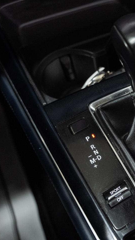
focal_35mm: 46
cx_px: 154
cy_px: 120
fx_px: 293
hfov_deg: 24.1
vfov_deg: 44.6
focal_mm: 29.1
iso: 1000
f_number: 3.5
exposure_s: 1/40
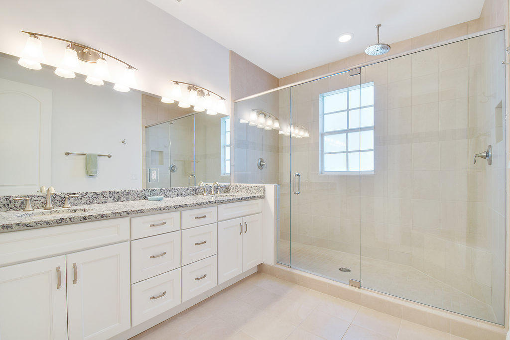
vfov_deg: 77.3
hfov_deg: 100.4
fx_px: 213
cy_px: 170
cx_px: 255
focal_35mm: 15
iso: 100
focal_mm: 10
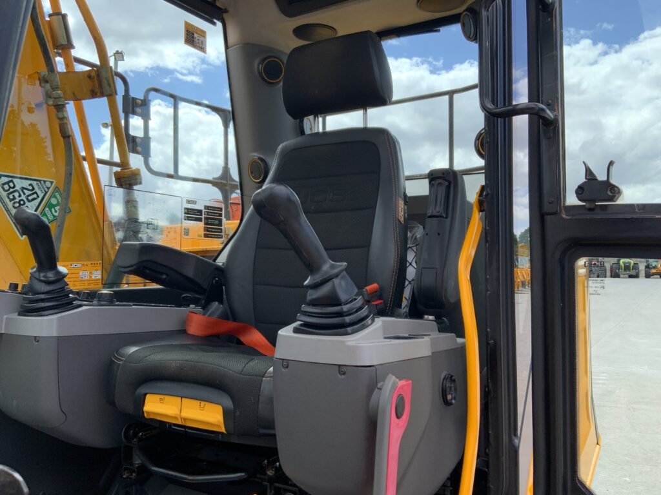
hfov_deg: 61.7
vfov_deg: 48.2
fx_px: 554
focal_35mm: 29
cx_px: 330
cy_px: 248
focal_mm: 3
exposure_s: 1/556
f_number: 1.8
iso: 16
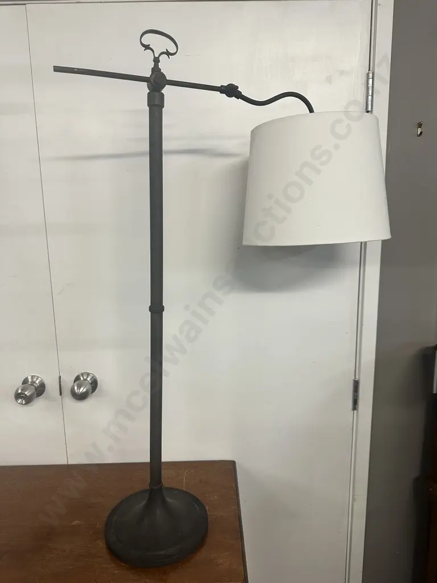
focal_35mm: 24
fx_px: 404
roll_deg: +0.4
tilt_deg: -10.0
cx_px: 218
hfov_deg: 56.8
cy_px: 292
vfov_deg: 71.6
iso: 125
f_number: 1.78
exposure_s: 1/100
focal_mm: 6.86
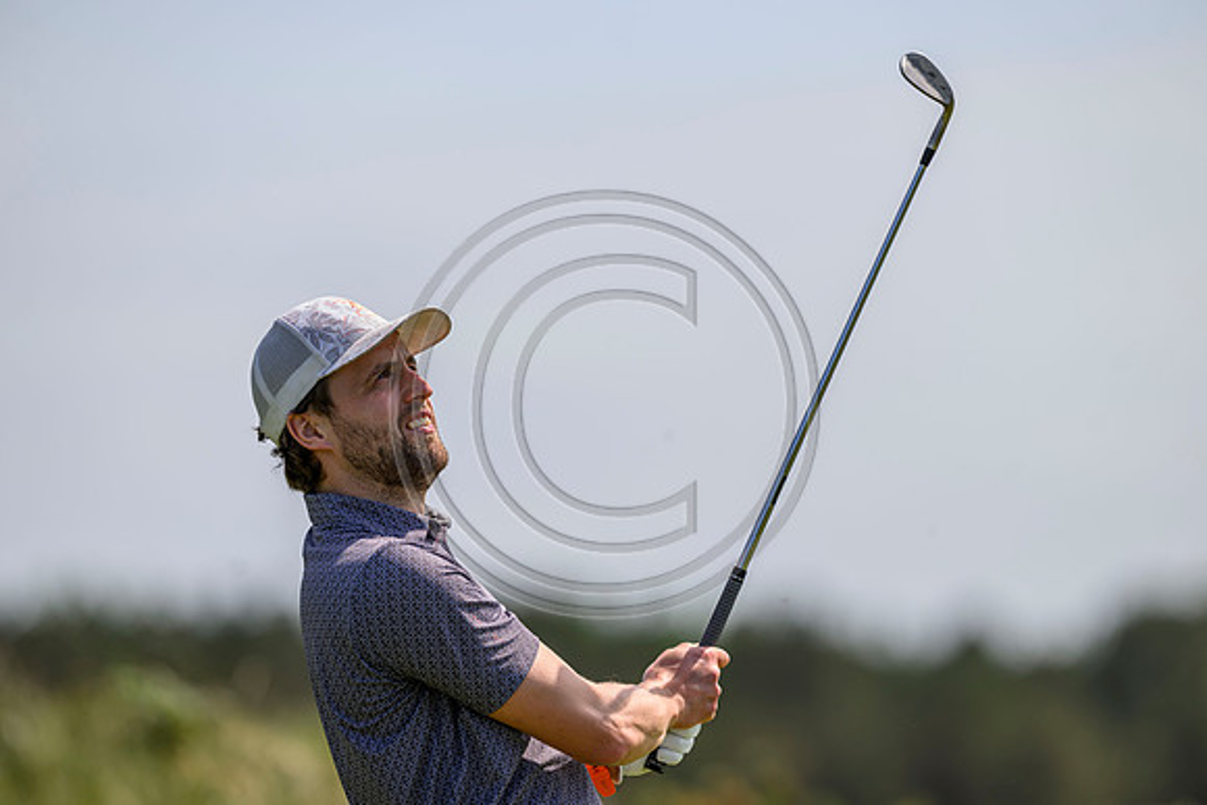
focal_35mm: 400
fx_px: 13414
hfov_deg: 5.2
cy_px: 402
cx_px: 604
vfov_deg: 3.4
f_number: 4.5
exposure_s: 1/3200
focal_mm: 400
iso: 500
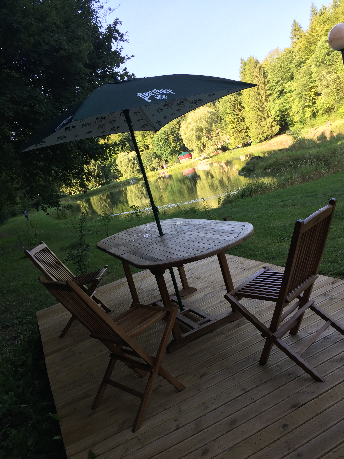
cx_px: 172
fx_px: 384
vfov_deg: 61.7
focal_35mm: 29
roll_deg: +16.3
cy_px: 230
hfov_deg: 48.2
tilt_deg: -7.6
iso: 32
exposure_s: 1/282
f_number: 2.2
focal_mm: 4.15
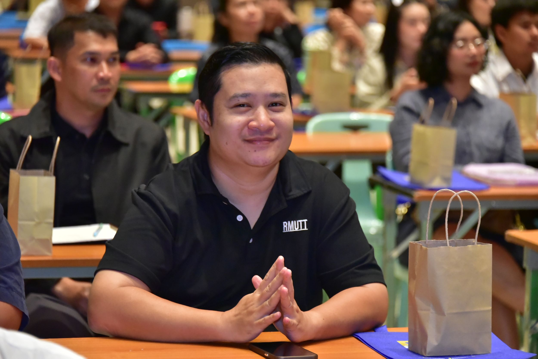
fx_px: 2392
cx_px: 269
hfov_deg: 12.8
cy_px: 180
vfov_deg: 8.6
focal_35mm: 160
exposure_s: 1/200
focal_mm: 160
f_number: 5.6
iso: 8000
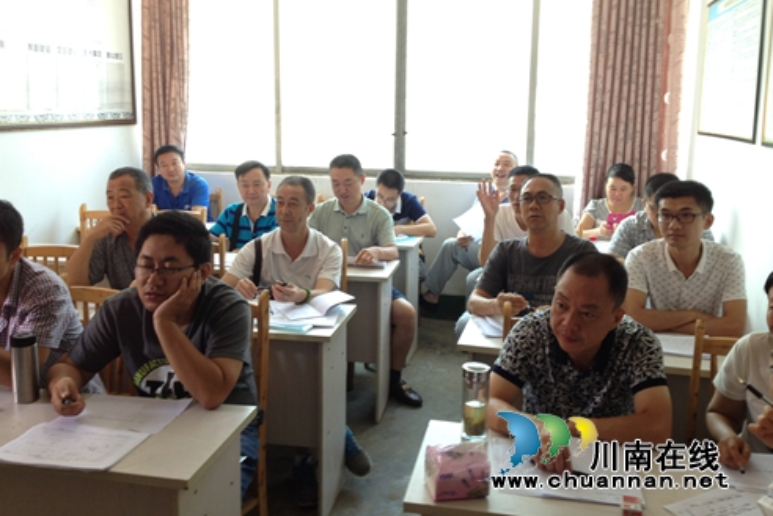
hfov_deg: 51.9
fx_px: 794
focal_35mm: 37
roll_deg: -1.3
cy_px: 224
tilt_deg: -12.0
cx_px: 388
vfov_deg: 35.9
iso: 50
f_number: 2.4
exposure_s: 1/20
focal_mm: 4.28
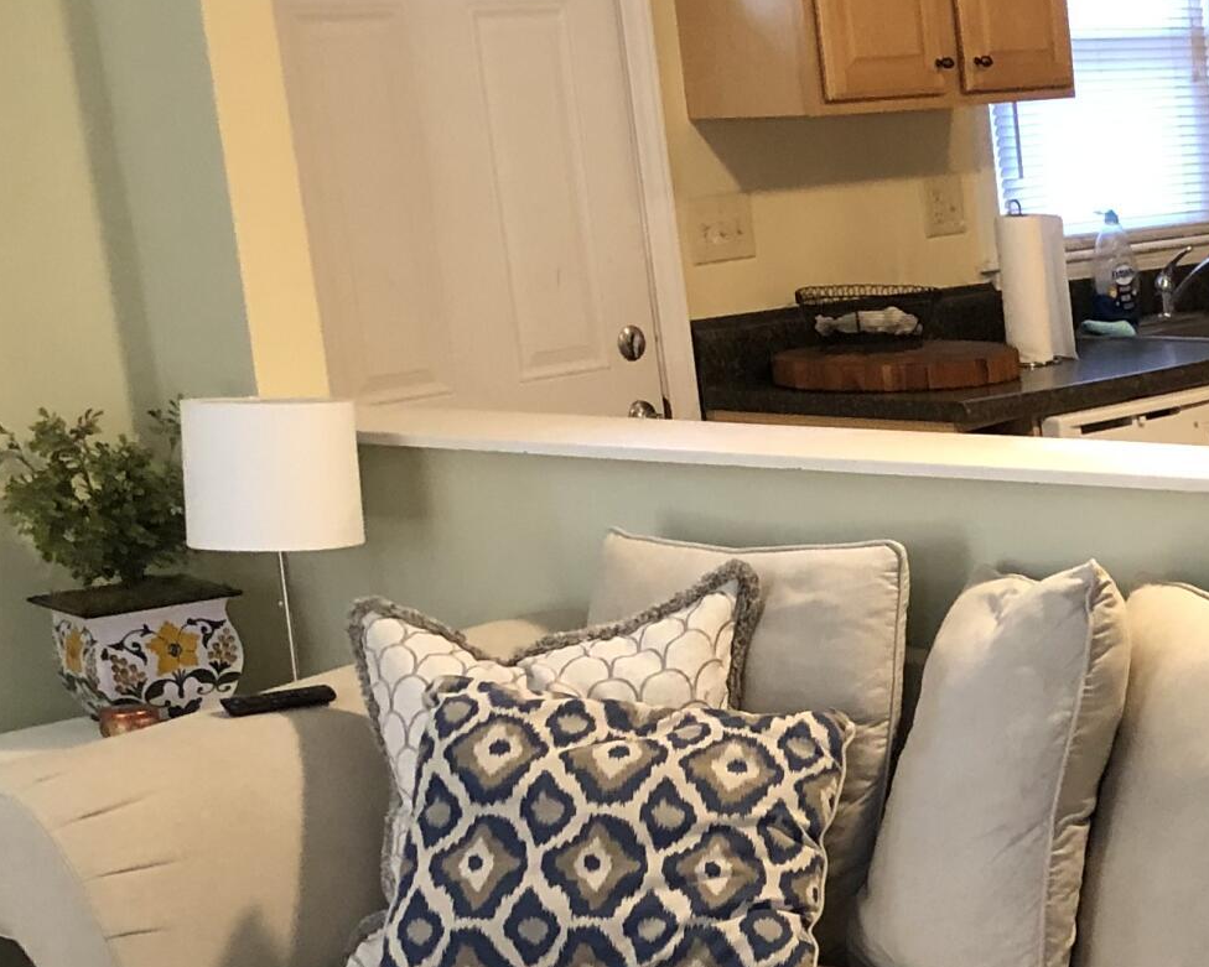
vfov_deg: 17.9
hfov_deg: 20.4
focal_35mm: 84
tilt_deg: -16.6
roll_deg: +1.3
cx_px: 1652
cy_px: 903
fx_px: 3006
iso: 100
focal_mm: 3.99
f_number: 1.8
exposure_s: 1/13
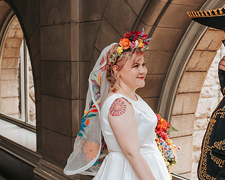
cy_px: 99
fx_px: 406
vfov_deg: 25.0
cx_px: 135
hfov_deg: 30.9
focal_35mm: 61
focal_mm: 35
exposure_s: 1/160
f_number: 4
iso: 800
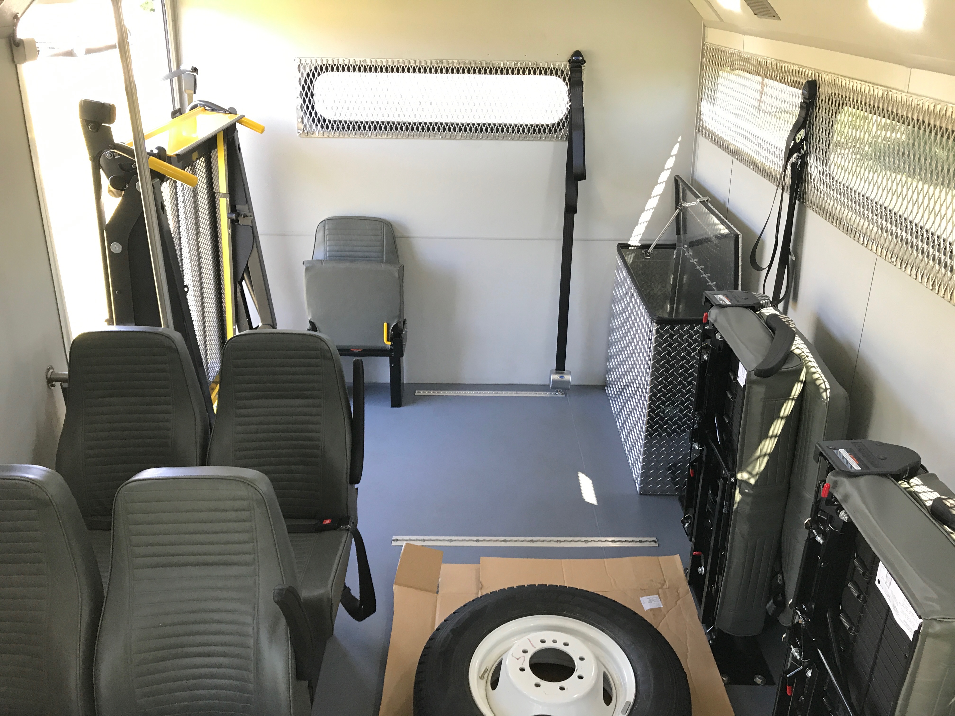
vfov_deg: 49.7
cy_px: 358
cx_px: 478
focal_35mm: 28
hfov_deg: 63.4
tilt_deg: -23.8
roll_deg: +0.6
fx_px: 772
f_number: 1.8
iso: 32
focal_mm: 3.99
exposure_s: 1/30
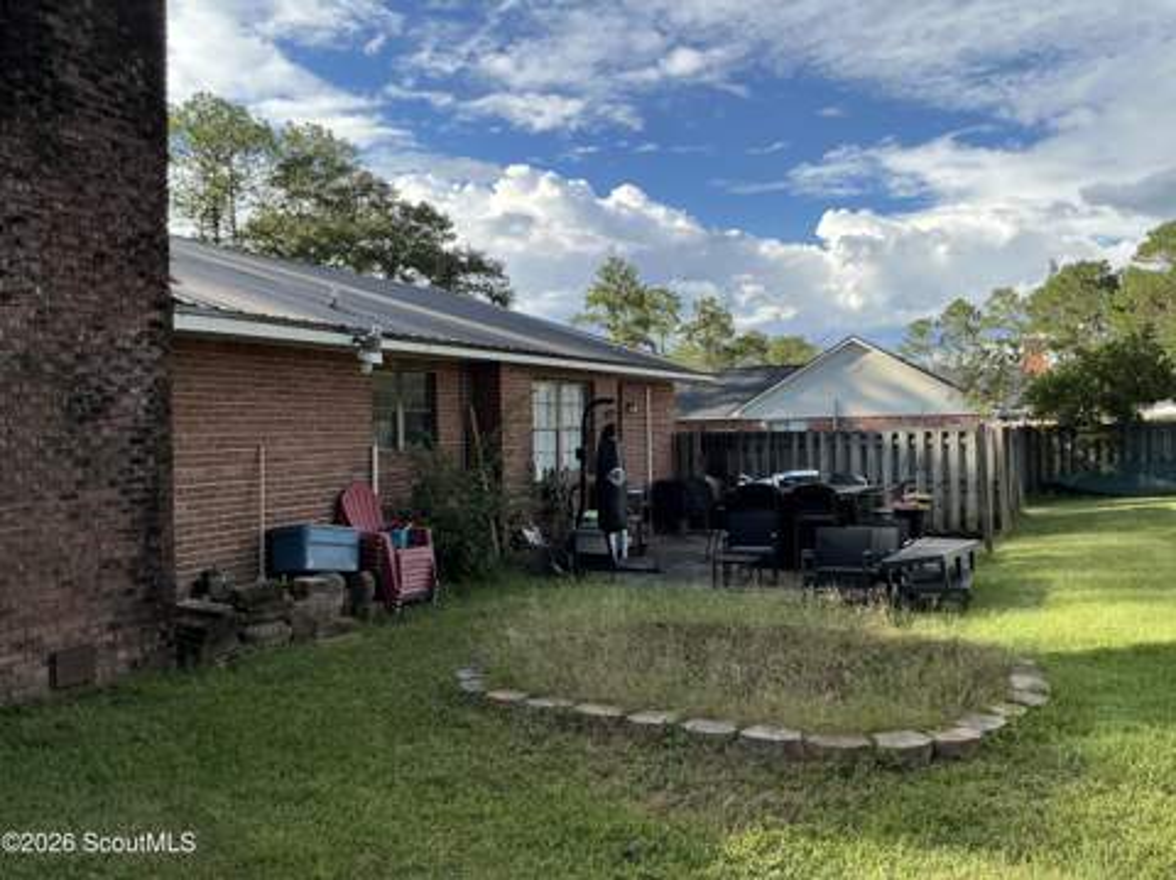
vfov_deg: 49.7
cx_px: 588
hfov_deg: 63.5
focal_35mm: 28
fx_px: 950
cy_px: 440
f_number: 1.8
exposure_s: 1/997
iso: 25
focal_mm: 3
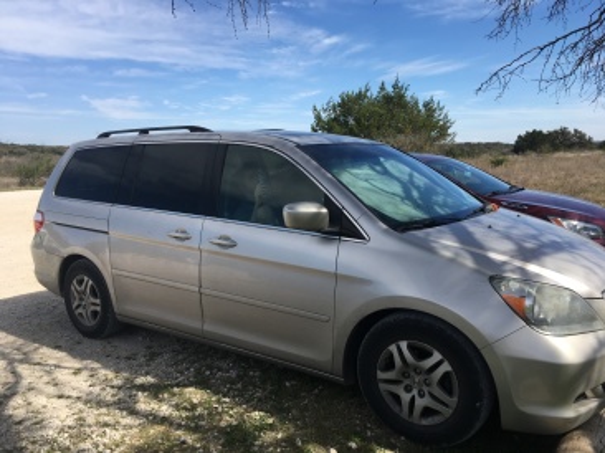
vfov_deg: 48.2
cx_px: 302
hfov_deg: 61.7
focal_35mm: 29
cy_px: 226
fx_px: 507
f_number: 2.2
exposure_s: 1/1425
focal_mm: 4.15
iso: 25
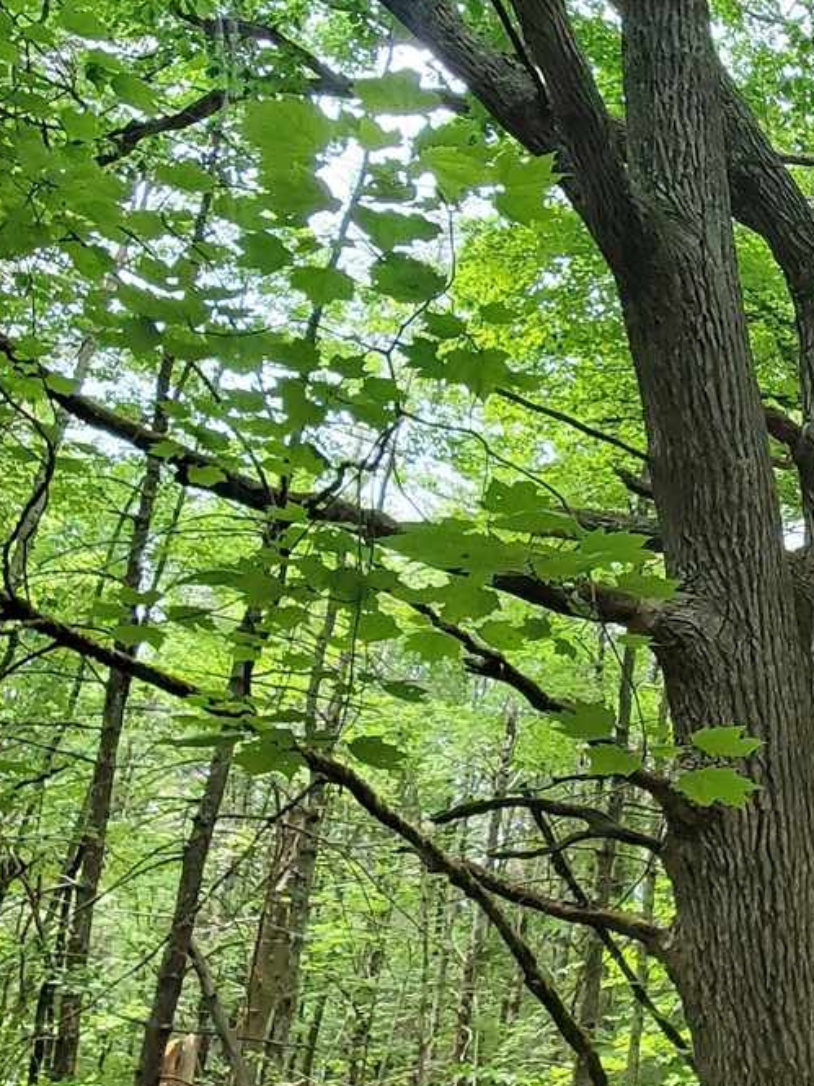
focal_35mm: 45
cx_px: 785
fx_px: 1412
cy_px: 457
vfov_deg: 42.0
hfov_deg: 30.3
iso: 100
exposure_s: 1/120
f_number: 2.2
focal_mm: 1.8
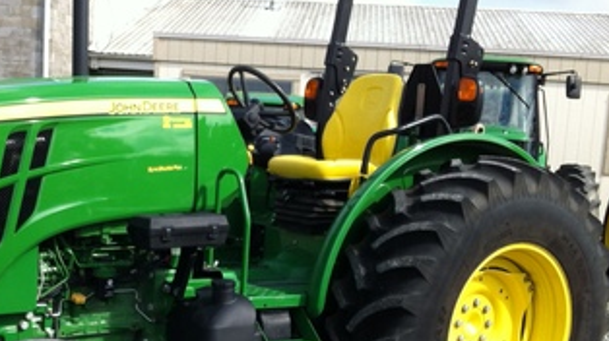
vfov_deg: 17.9
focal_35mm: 66
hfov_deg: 31.6
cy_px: 308
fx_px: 1065
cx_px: 188
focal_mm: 3.85
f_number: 2.8
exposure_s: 1/730
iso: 80
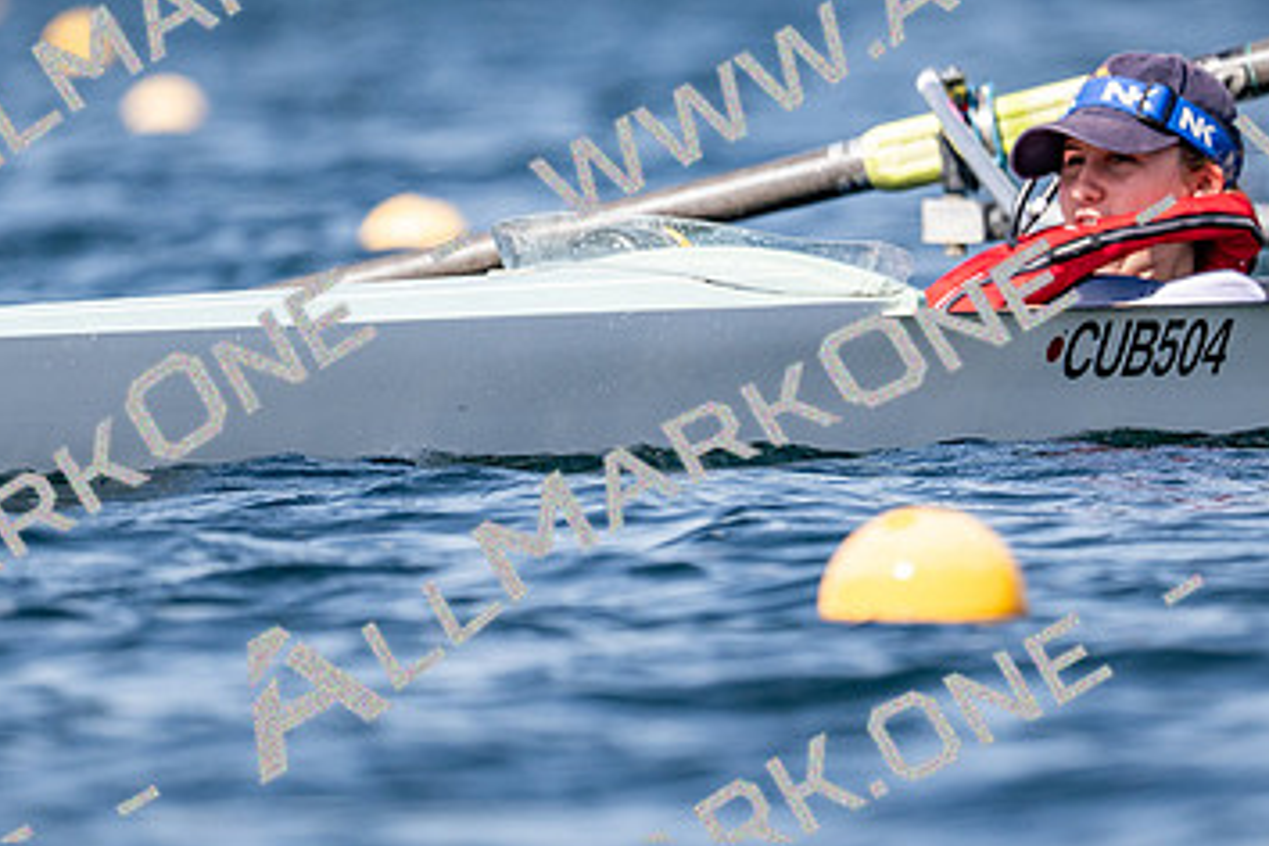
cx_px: 971
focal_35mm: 983
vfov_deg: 1.4
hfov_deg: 2.1
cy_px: 229
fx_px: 34648
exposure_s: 1/2500
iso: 200
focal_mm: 400
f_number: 4.5
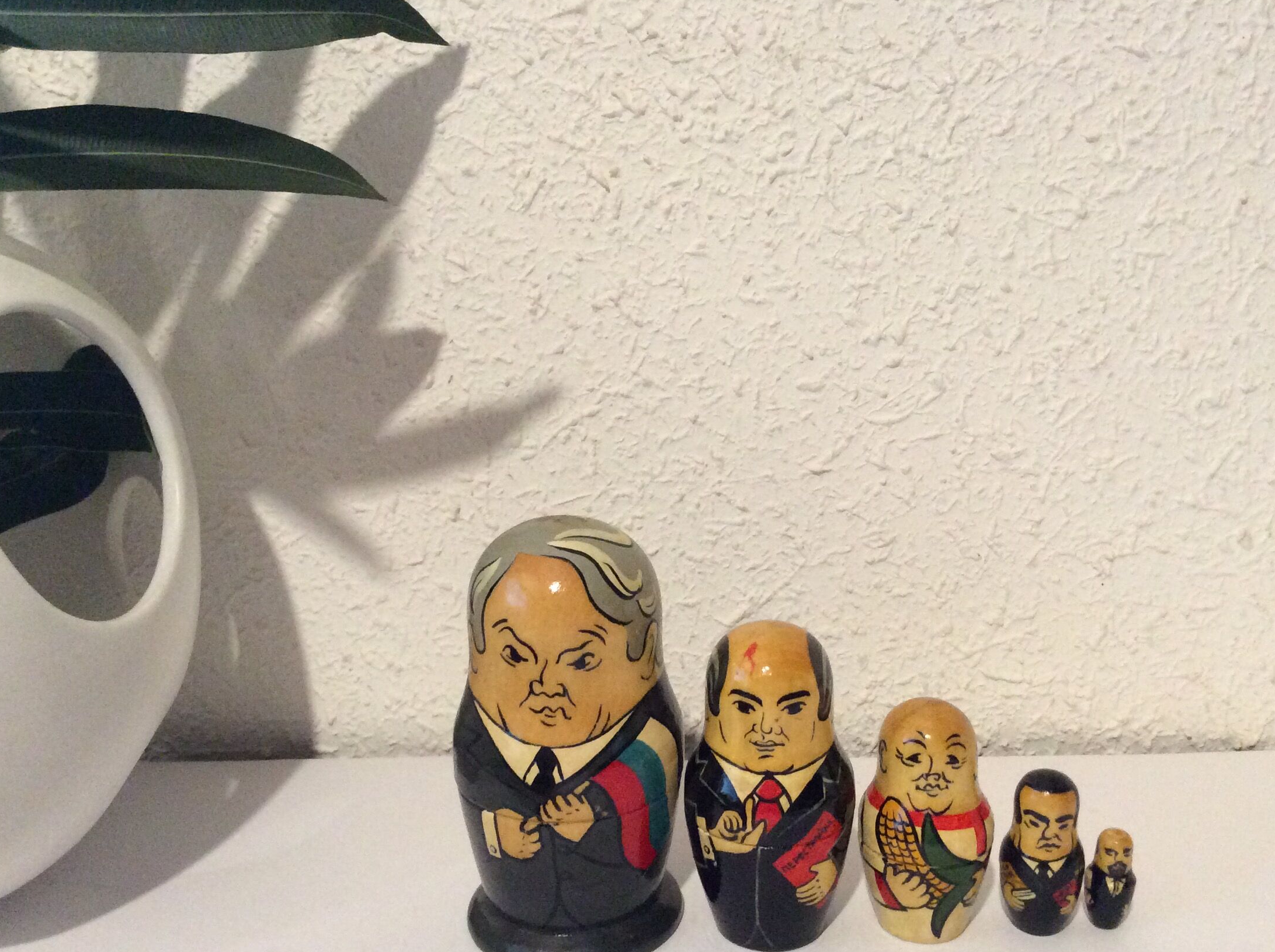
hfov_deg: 49.0
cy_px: 540
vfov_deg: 37.6
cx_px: 641
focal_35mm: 38
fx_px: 1397
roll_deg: +2.5
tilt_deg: -15.6
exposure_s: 1/25
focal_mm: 3.3
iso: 320
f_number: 2.4
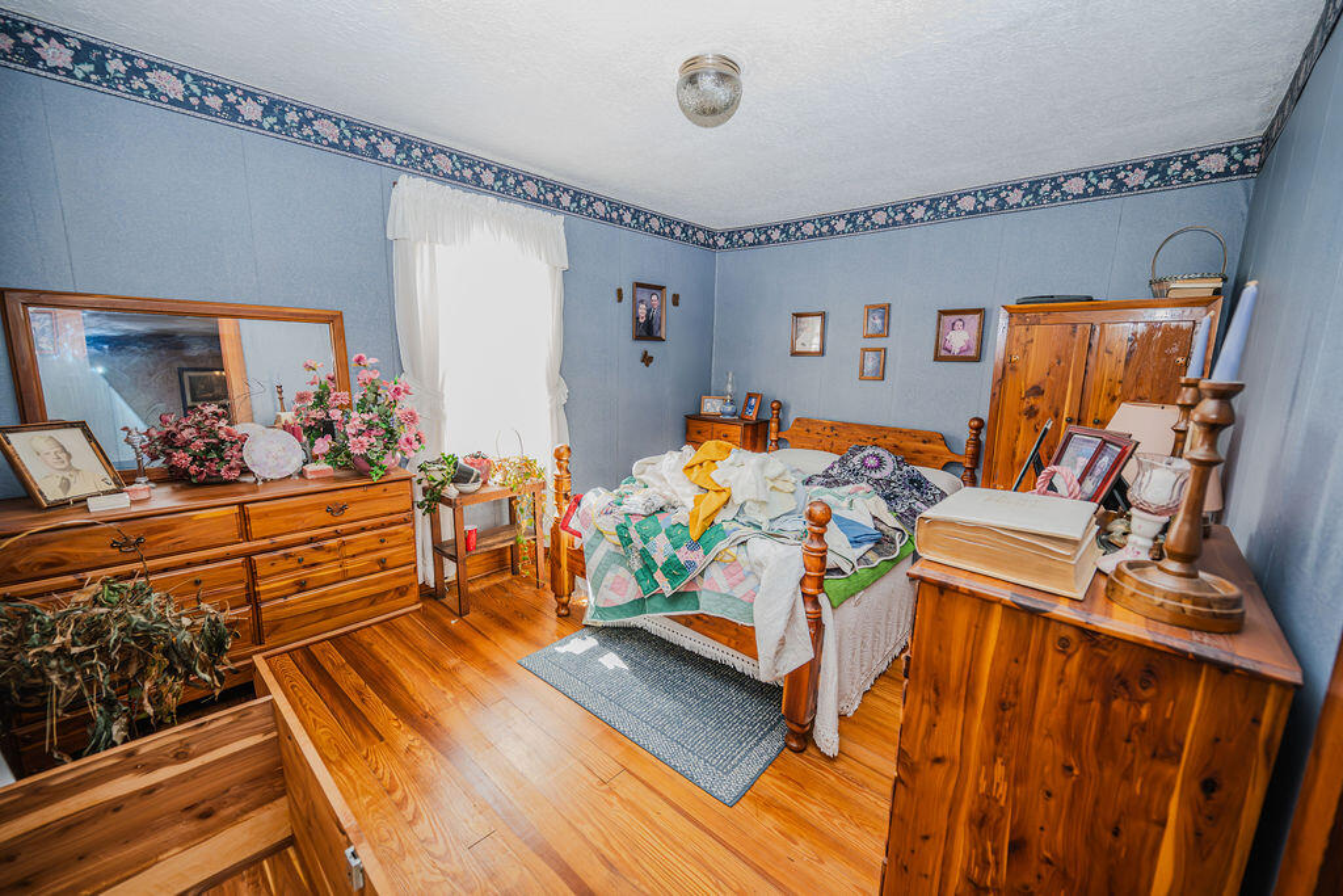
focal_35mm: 14
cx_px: 672
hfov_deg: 104.2
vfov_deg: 81.2
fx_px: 522
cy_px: 448
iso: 2000
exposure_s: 1/200
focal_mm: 14
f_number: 4
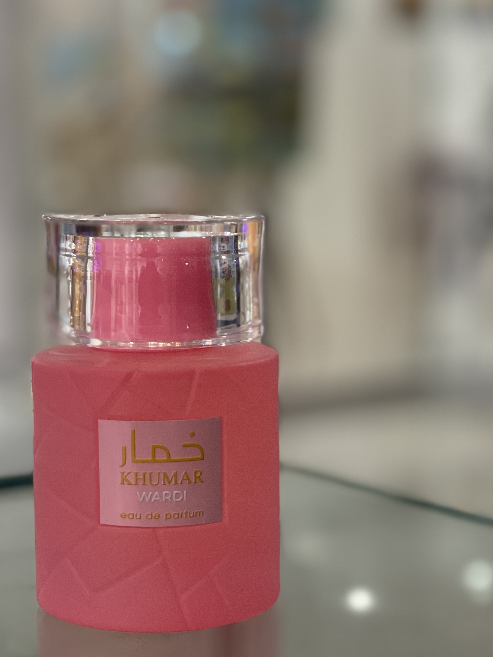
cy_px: 368
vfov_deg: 21.5
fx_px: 1728
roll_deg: +1.1
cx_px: 198
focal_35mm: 91
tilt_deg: -8.0
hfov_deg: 16.2
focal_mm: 6
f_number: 2
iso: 160
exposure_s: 1/122
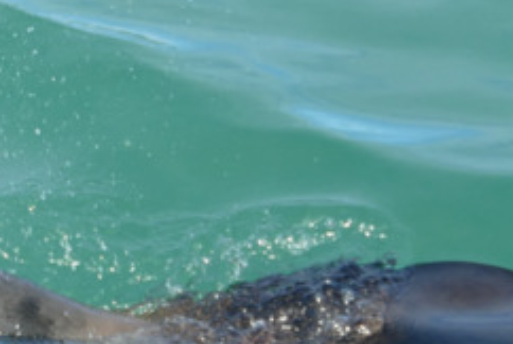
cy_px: 303
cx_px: 356
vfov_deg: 7.1
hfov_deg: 10.6
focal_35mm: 193
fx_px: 2754
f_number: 3.7
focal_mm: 28.55
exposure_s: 1/500
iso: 125
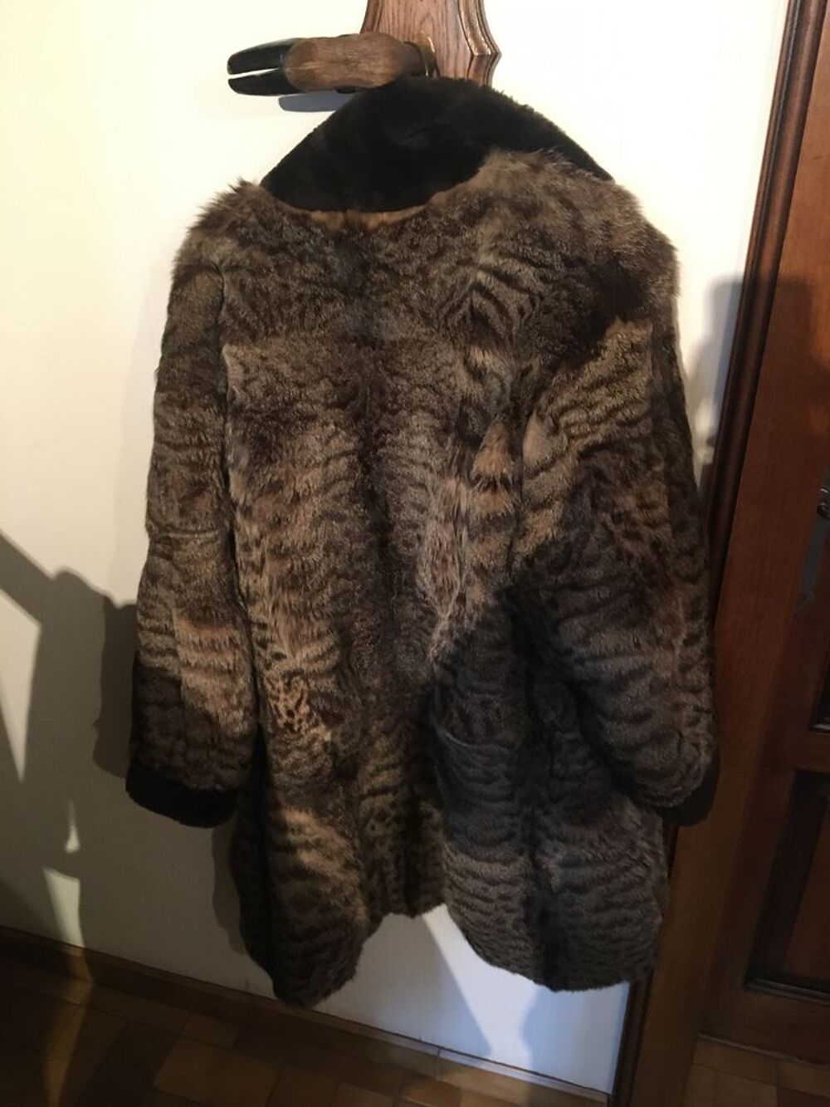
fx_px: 927
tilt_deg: -26.8
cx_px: 415
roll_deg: +1.6
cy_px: 554
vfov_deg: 61.7
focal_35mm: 29
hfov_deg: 48.2
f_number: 2.2
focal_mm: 4.15
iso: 200
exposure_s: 1/17
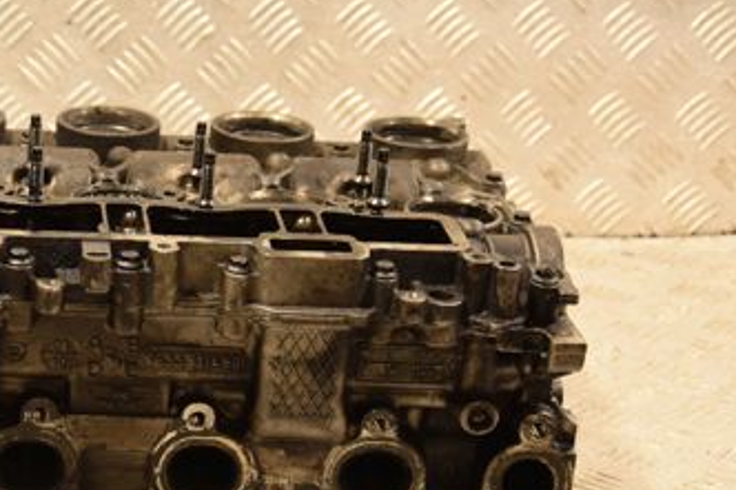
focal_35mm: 110
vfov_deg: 12.4
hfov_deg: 18.3
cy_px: 282
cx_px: 53
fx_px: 2248
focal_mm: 38
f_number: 5
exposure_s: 1/100
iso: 800
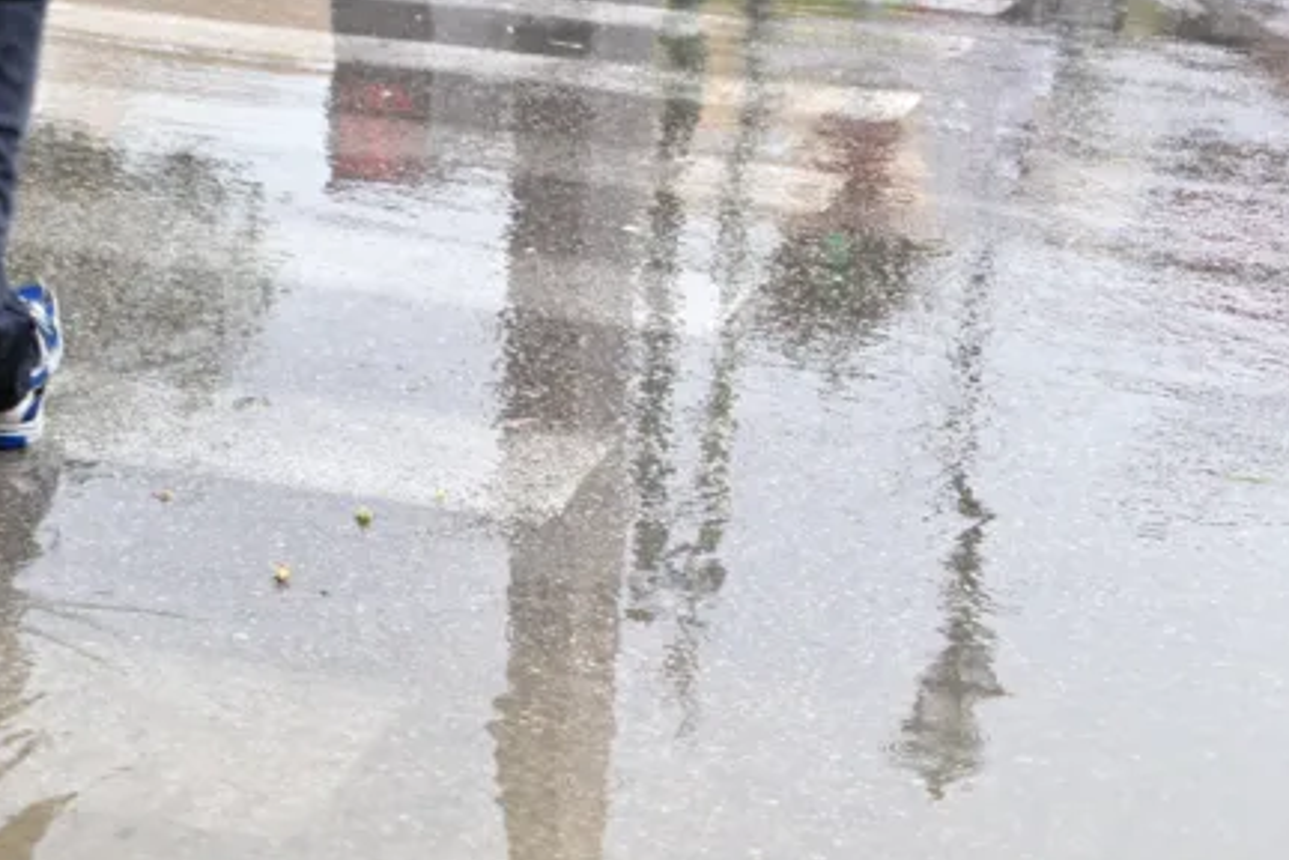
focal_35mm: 83
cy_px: 697
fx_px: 2972
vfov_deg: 16.3
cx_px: 818
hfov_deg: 24.4
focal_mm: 35
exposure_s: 1/100
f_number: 8
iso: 640
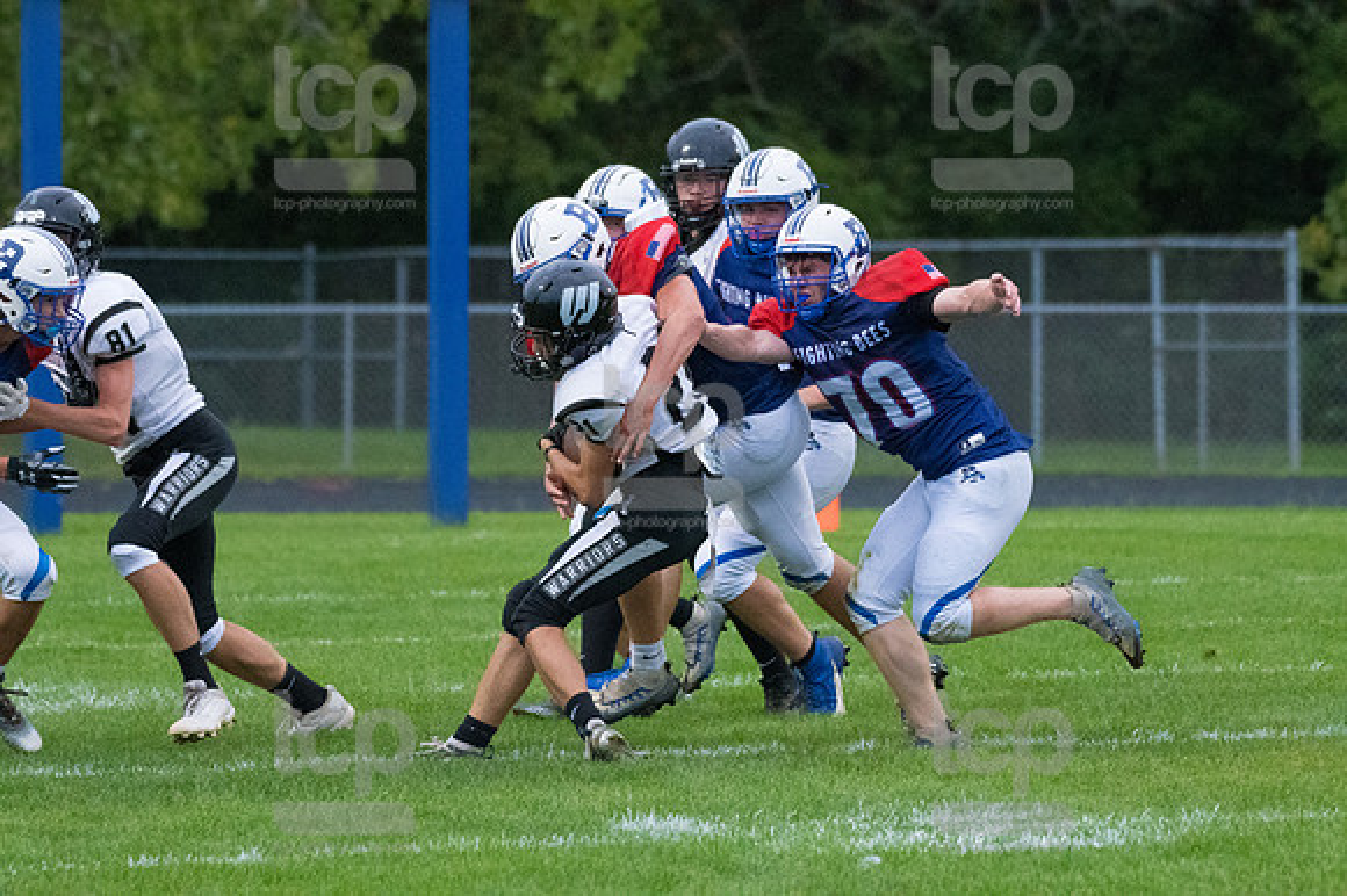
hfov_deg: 5.7
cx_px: 674
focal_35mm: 360
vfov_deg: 3.8
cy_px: 448
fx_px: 13462
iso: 6400
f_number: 5.6
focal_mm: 240
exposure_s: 1/2000
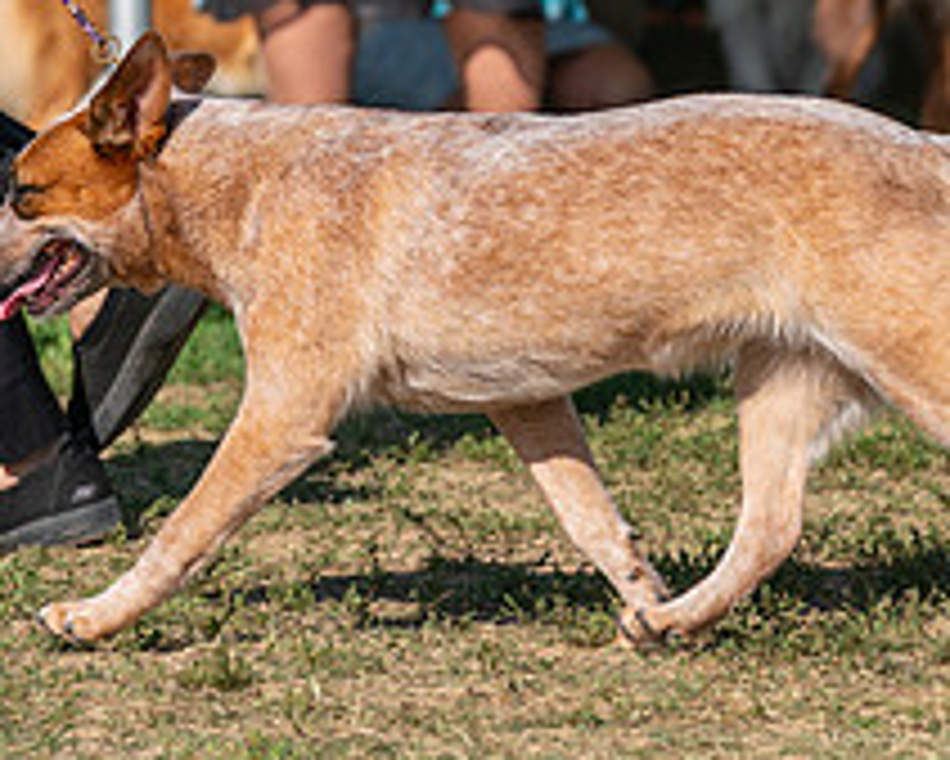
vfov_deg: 3.7
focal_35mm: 421
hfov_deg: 4.6
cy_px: -157
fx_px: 11842
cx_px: 353
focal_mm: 140
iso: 100
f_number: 4.5
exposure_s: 1/1250
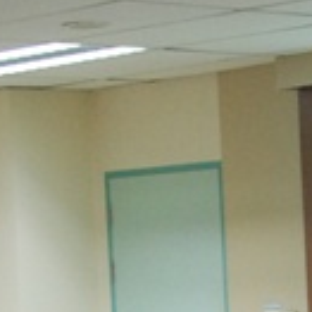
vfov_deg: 9.1
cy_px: 443
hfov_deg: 9.2
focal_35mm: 189
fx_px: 1927
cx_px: 318
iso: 1250
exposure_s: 1/80
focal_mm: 26
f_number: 4.5
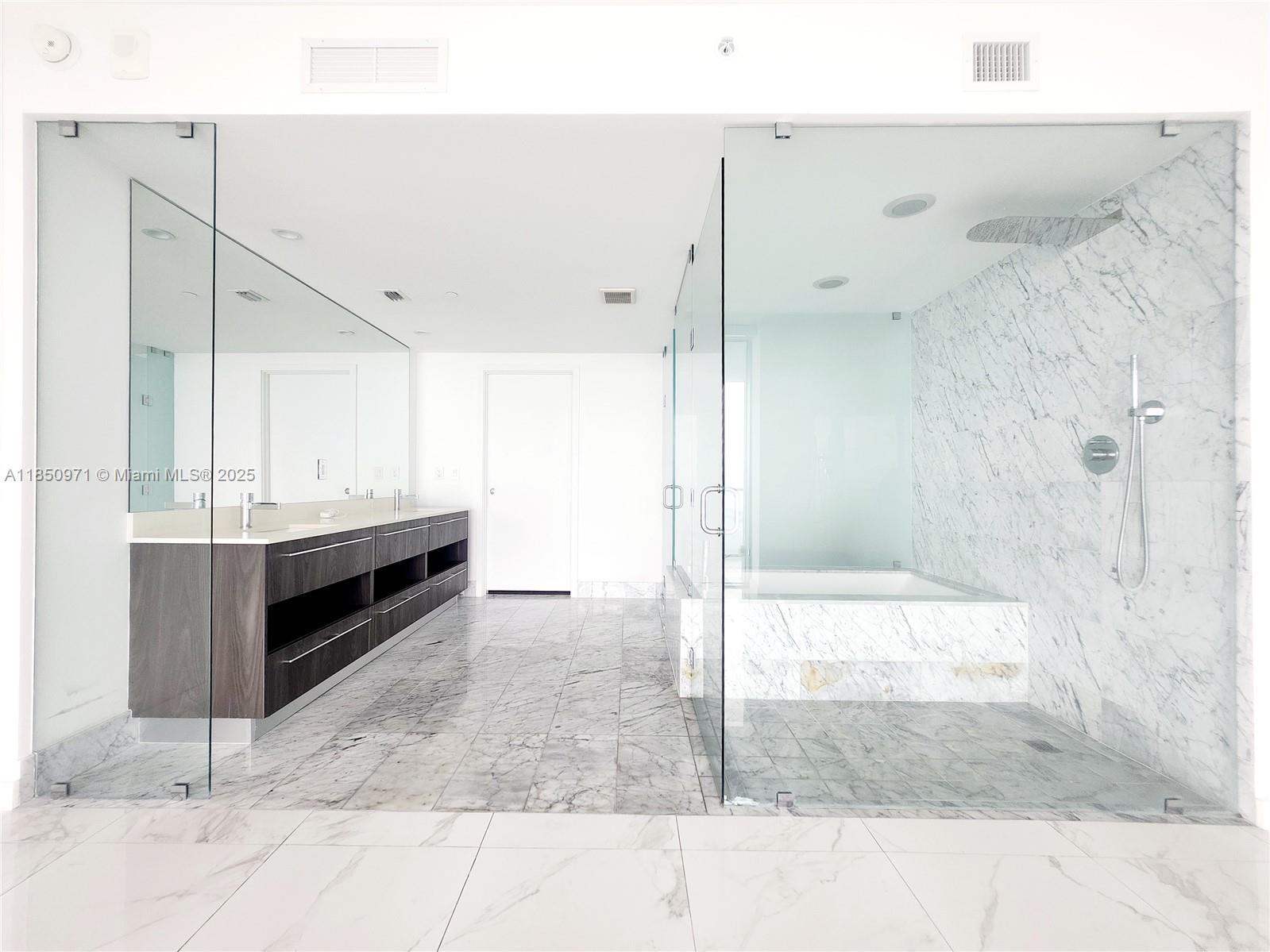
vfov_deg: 89.9
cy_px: 476
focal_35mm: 13
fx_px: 477
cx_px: 635
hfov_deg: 106.2
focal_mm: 1.74
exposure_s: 1/120
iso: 64
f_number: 2.2
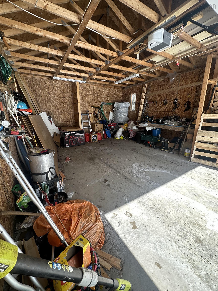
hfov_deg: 85.7
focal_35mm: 14
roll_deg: -0.2
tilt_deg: -16.2
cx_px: 109
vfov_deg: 102.1
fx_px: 118
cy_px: 146
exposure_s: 1/122
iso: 40
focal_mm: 2.22
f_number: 2.2
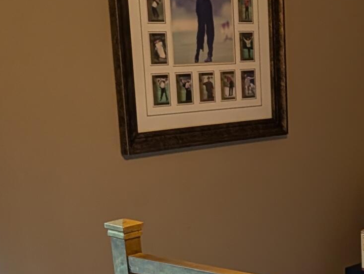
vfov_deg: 14.5
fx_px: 1032
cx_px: 506
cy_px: 346
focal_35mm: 98
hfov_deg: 18.3
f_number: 1.68
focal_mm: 6.9
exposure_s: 1/120
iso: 34
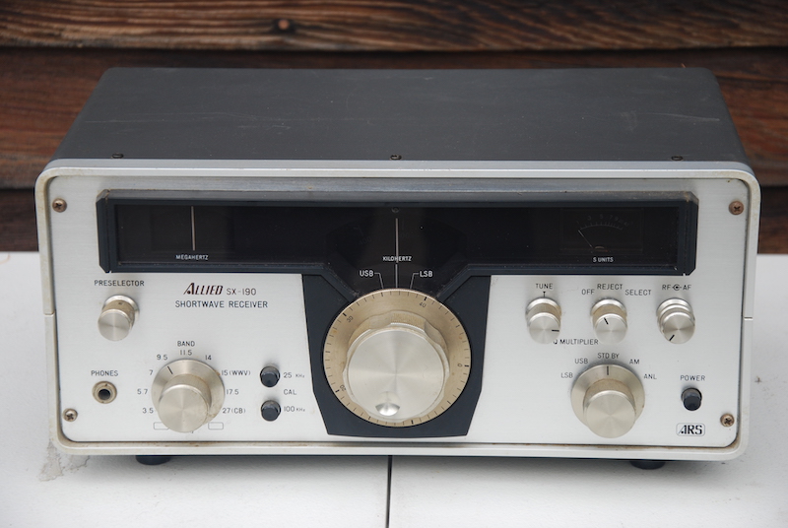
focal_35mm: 105
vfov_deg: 13.1
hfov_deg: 19.4
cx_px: 394
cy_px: 264
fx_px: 2302
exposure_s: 1/160
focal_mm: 70
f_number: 5.6
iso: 200
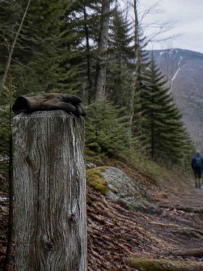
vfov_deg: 33.2
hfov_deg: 25.2
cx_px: 113
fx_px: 454
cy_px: 135
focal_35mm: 58
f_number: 11
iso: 200
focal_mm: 40
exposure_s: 1/100
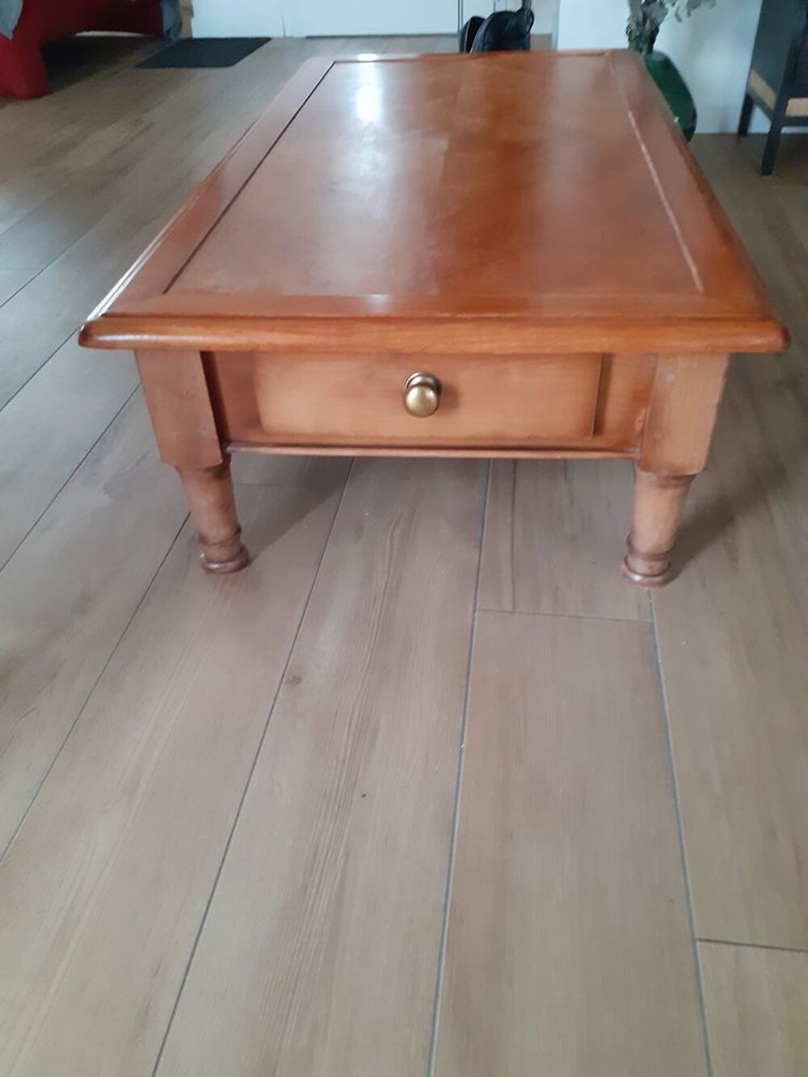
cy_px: 538
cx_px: 404
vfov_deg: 65.3
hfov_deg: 51.4
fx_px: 840
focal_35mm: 27
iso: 400
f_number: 1.9
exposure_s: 1/25
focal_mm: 3.6
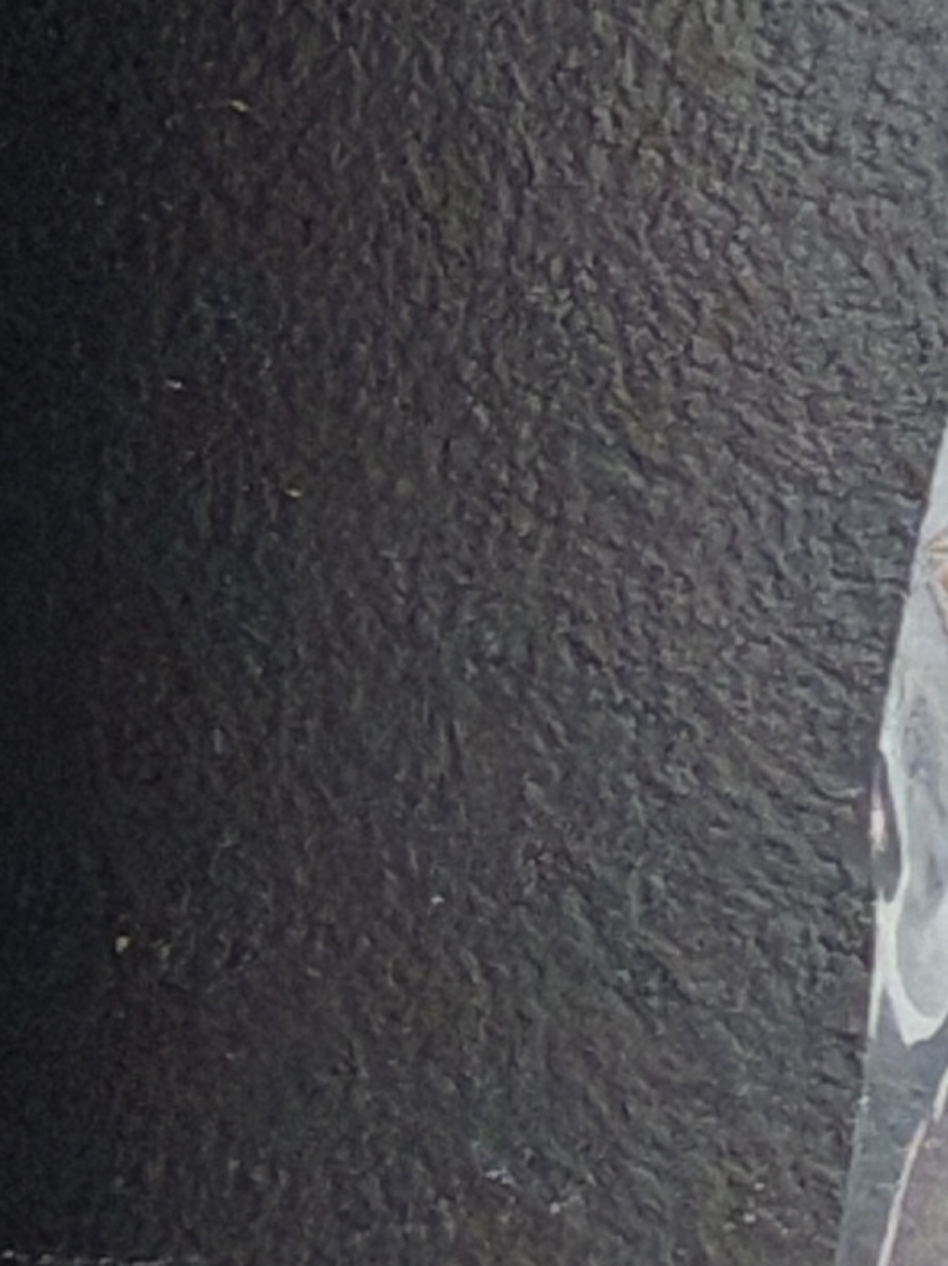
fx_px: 9137
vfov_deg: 7.9
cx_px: 1725
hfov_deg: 5.8
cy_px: 603
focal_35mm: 250
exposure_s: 1/33
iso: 800
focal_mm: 5.52
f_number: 1.95
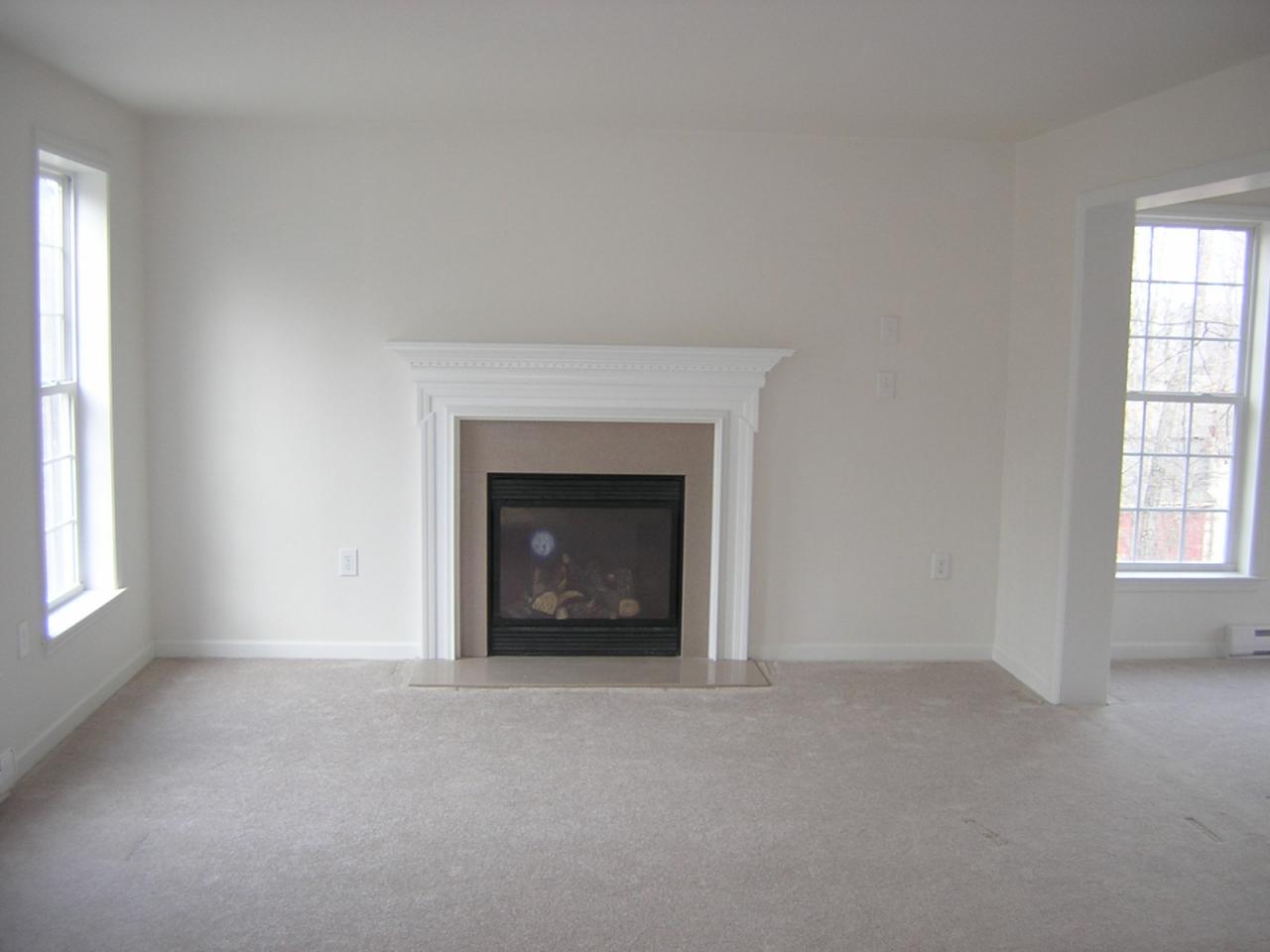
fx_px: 1321
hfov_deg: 51.4
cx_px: 635
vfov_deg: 39.7
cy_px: 476
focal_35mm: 36
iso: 111
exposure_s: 1/28.1
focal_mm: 4.7
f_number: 2.6
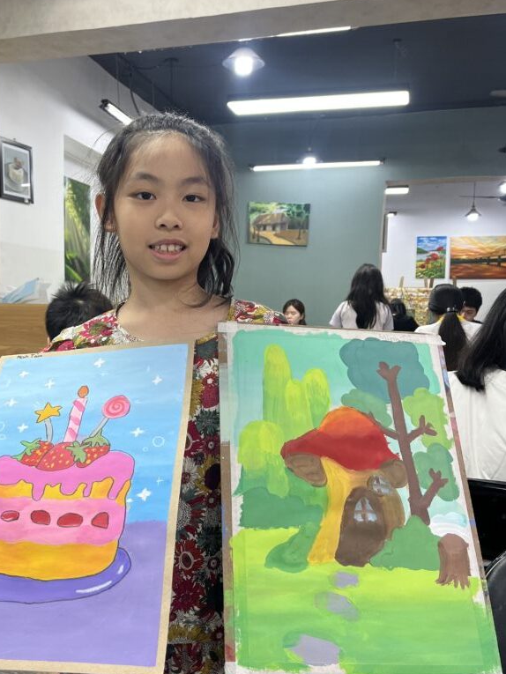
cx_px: 178
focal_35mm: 34
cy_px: 359
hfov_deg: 41.4
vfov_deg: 53.9
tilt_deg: -4.6
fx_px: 662
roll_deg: -0.3
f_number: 1.6
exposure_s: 1/100
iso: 80
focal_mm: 5.1
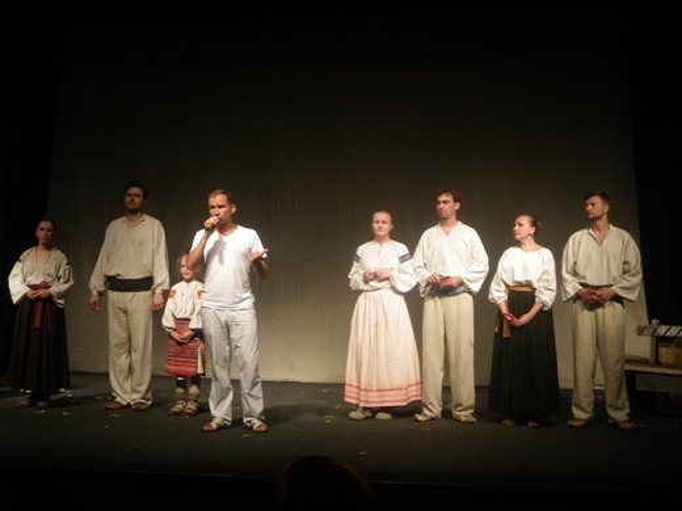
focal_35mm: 46
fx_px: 906
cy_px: 256
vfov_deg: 31.5
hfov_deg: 41.2
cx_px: 341
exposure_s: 1/80
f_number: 3.3
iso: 250
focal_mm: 8.2
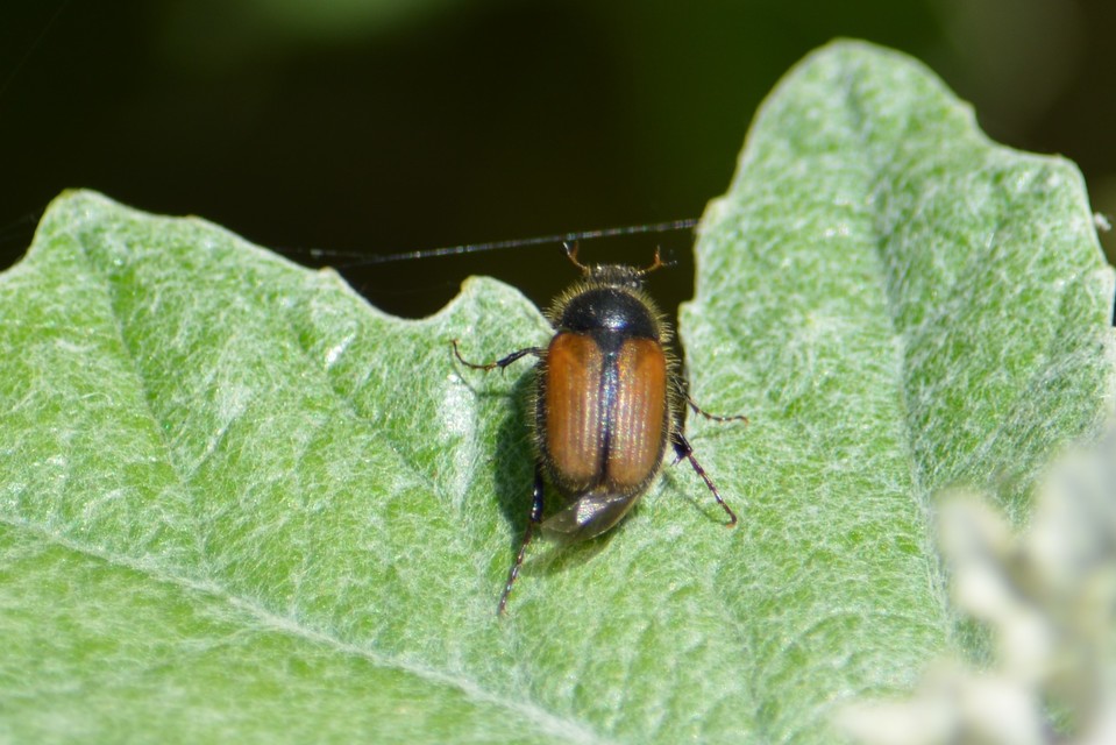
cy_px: 372
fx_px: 13953
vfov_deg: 3.1
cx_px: 558
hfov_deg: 4.6
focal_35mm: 450
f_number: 8
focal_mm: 300
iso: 100
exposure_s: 1/250
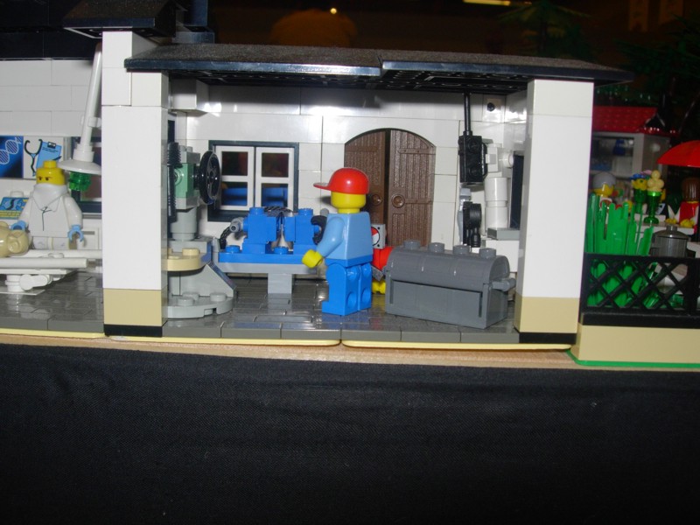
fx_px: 768
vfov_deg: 37.7
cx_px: 350
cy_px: 262
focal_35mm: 38
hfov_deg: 49.0
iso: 79
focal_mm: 7.8
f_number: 4.8
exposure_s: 1/64
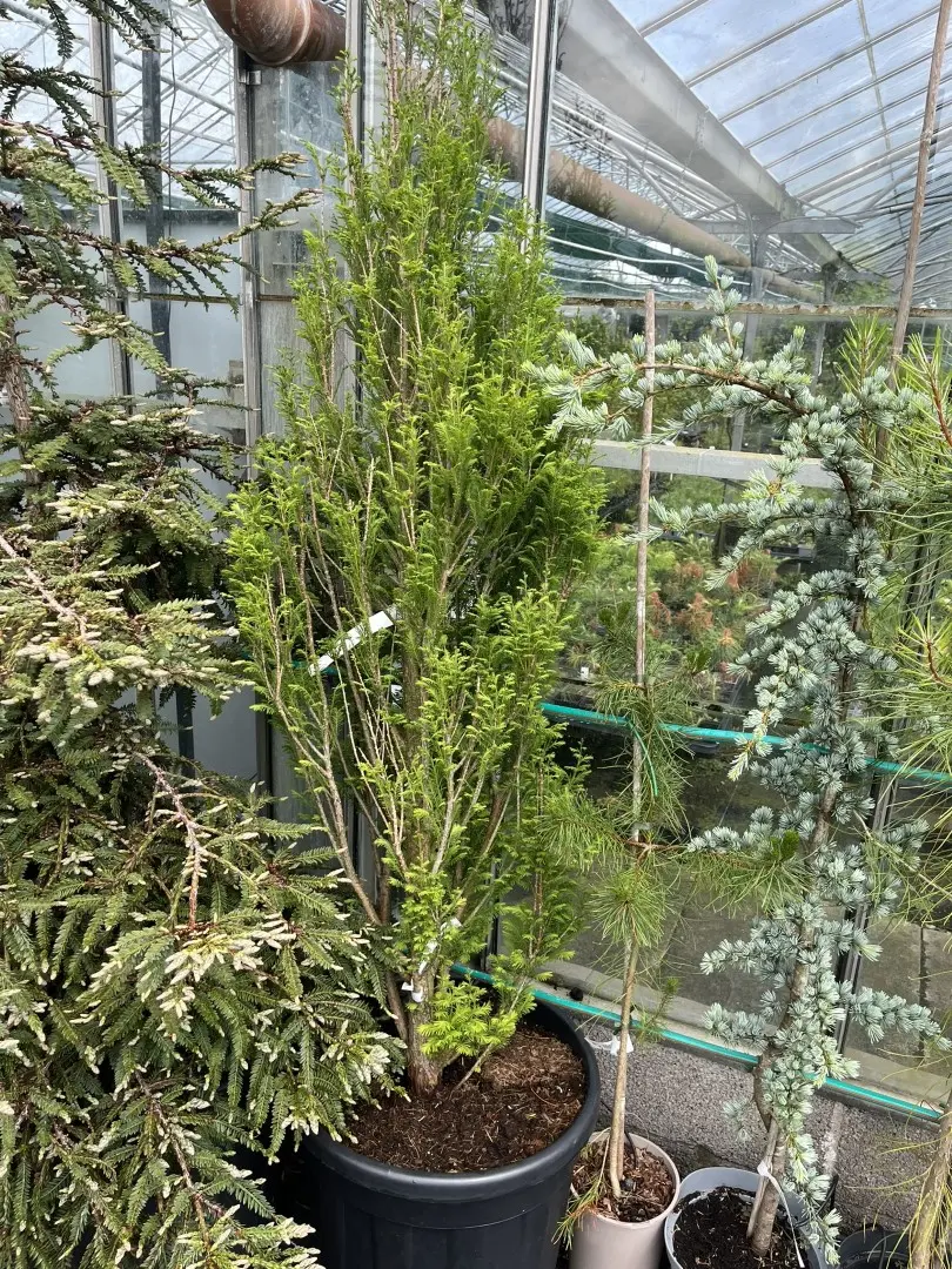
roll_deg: -2.4
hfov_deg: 53.1
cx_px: 476
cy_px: 634
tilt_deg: -17.4
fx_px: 953
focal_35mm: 26
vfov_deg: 67.3
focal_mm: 5.1
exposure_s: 1/858
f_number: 1.6
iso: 50
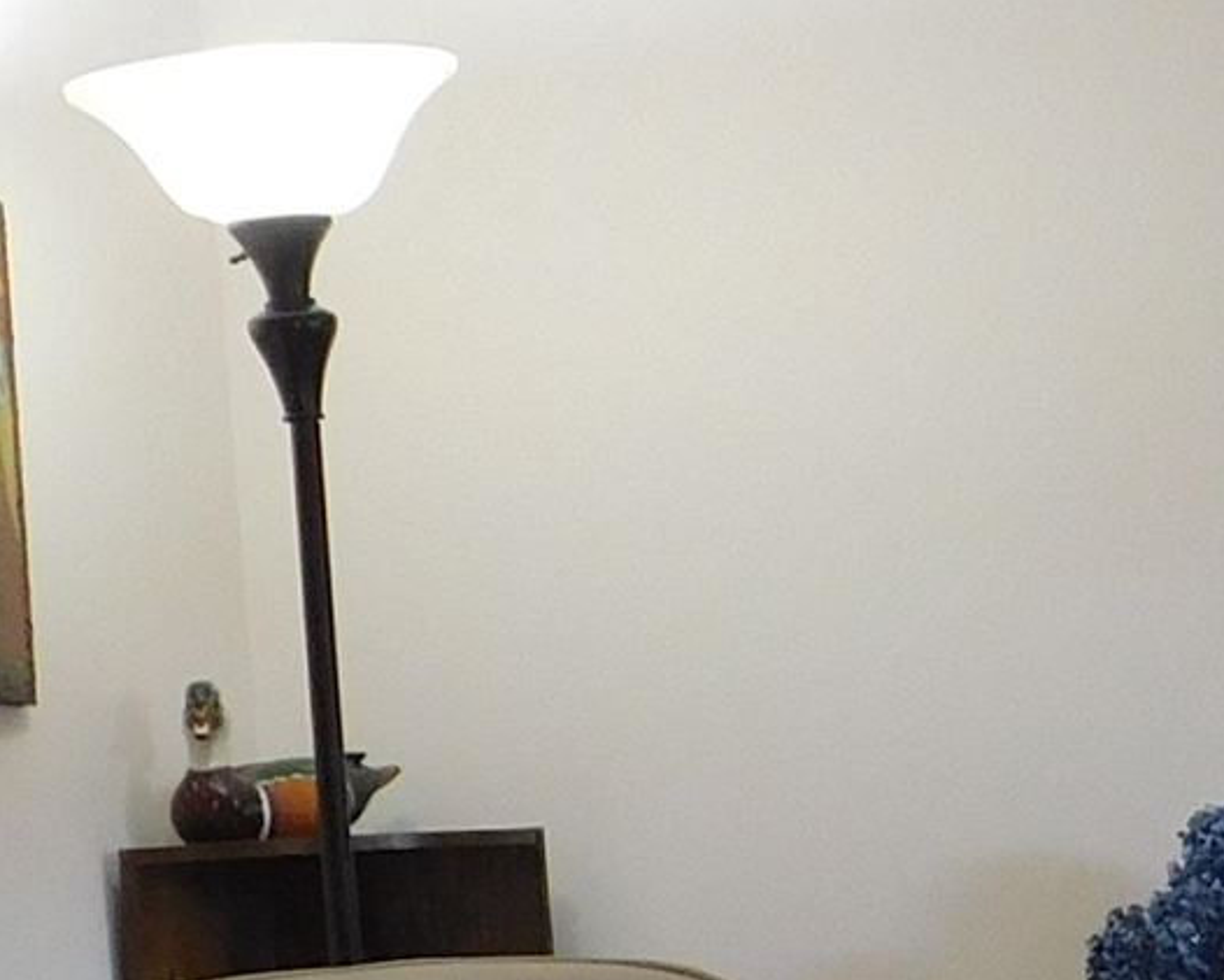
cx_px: 1373
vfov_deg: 11.5
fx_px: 4746
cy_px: 1248
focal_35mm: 131
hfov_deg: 14.3
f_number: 3
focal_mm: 4
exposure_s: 1/30
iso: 200
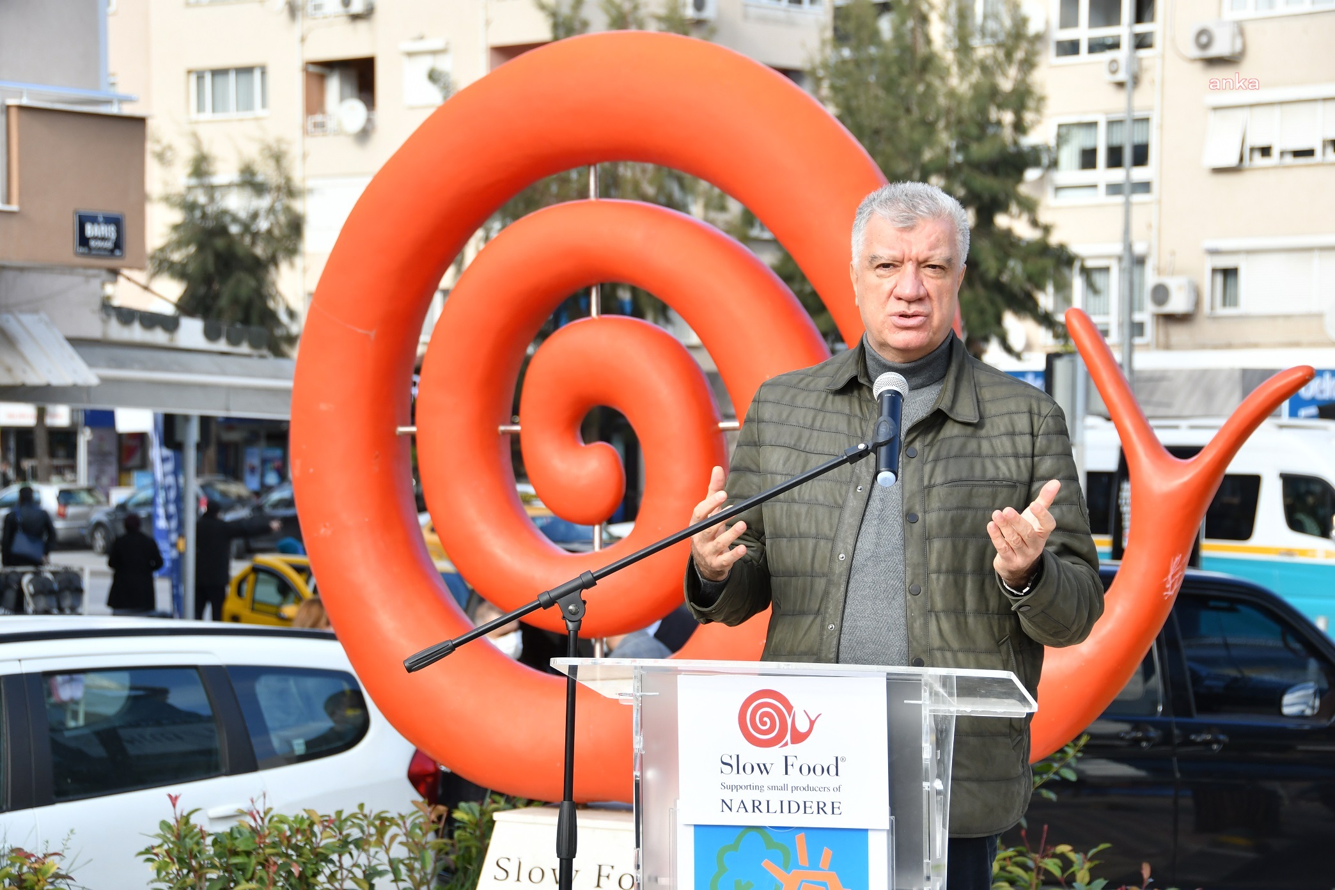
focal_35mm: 93
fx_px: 3448
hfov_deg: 21.9
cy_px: 445
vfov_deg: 14.7
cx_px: 668
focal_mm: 62
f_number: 5.6
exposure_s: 1/640
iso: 400
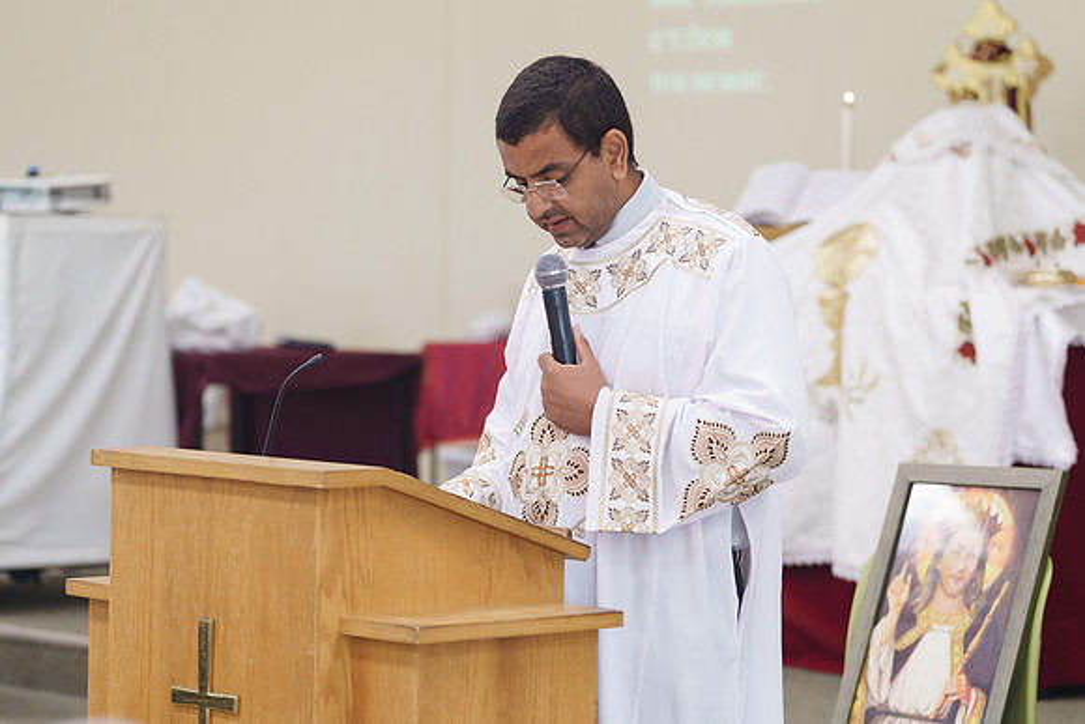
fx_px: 3586
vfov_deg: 11.5
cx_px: 542
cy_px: 318
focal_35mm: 119
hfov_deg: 17.2
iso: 1250
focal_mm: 106
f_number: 2.8
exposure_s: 1/160
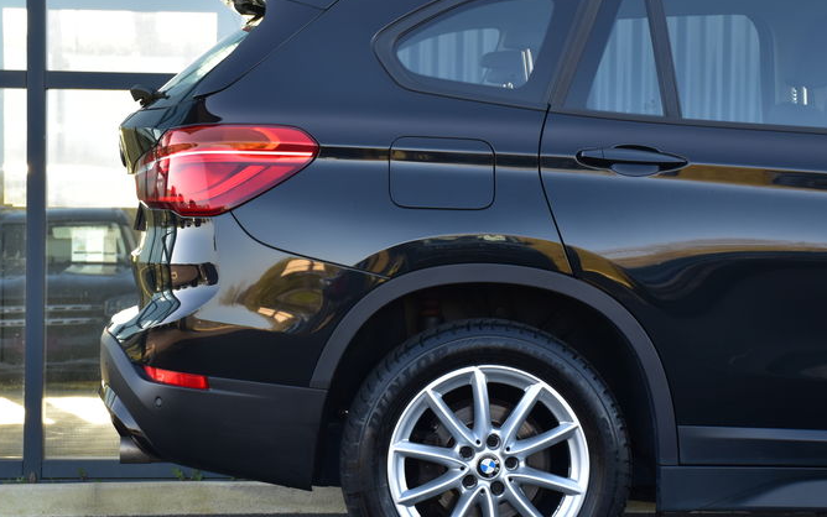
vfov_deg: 11.0
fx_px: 2683
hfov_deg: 17.5
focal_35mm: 119
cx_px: 423
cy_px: 257
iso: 400
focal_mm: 52
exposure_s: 1/100
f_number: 9
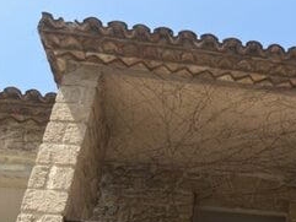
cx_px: 340
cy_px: 237
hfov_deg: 25.7
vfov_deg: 20.4
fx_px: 590
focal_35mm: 69
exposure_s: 1/1721
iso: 50
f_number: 1.6
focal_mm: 5.1
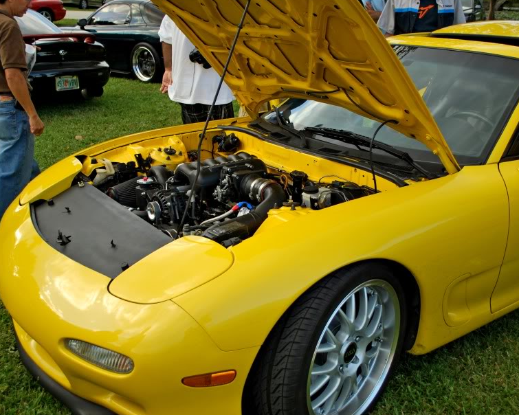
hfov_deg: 43.8
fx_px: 645
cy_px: 215
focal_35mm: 42
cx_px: 261
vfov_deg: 35.7
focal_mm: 22
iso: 100
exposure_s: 1/200
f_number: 4
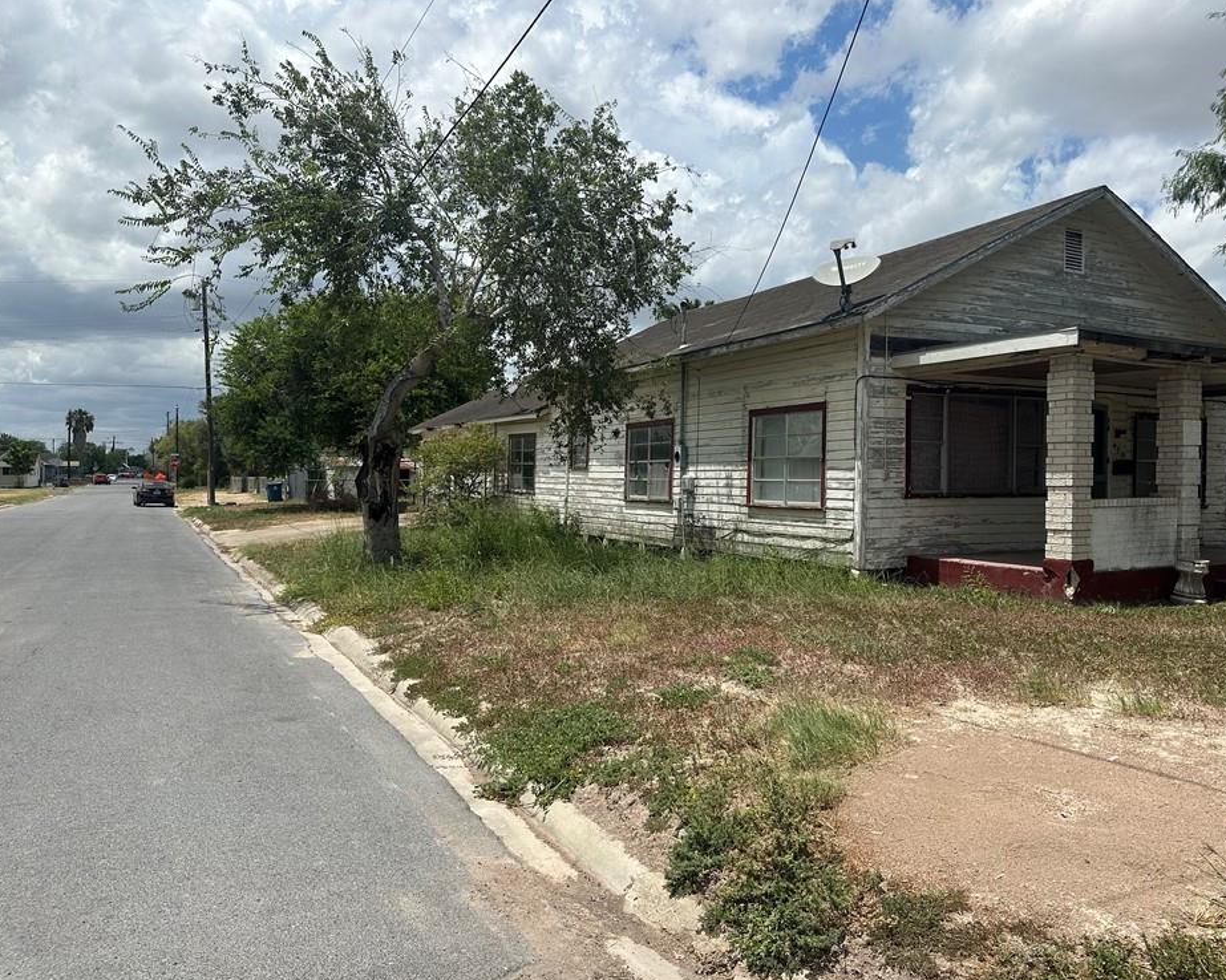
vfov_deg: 54.9
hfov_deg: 65.9
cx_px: 671
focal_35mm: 26
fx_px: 943
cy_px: 486
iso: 80
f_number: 1.78
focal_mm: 6.86
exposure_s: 1/7576
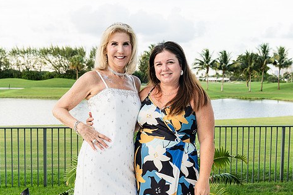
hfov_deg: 41.8
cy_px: 111
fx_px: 383
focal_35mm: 47
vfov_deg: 28.7
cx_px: 167
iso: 500
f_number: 5.6
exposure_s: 1/160
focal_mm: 38
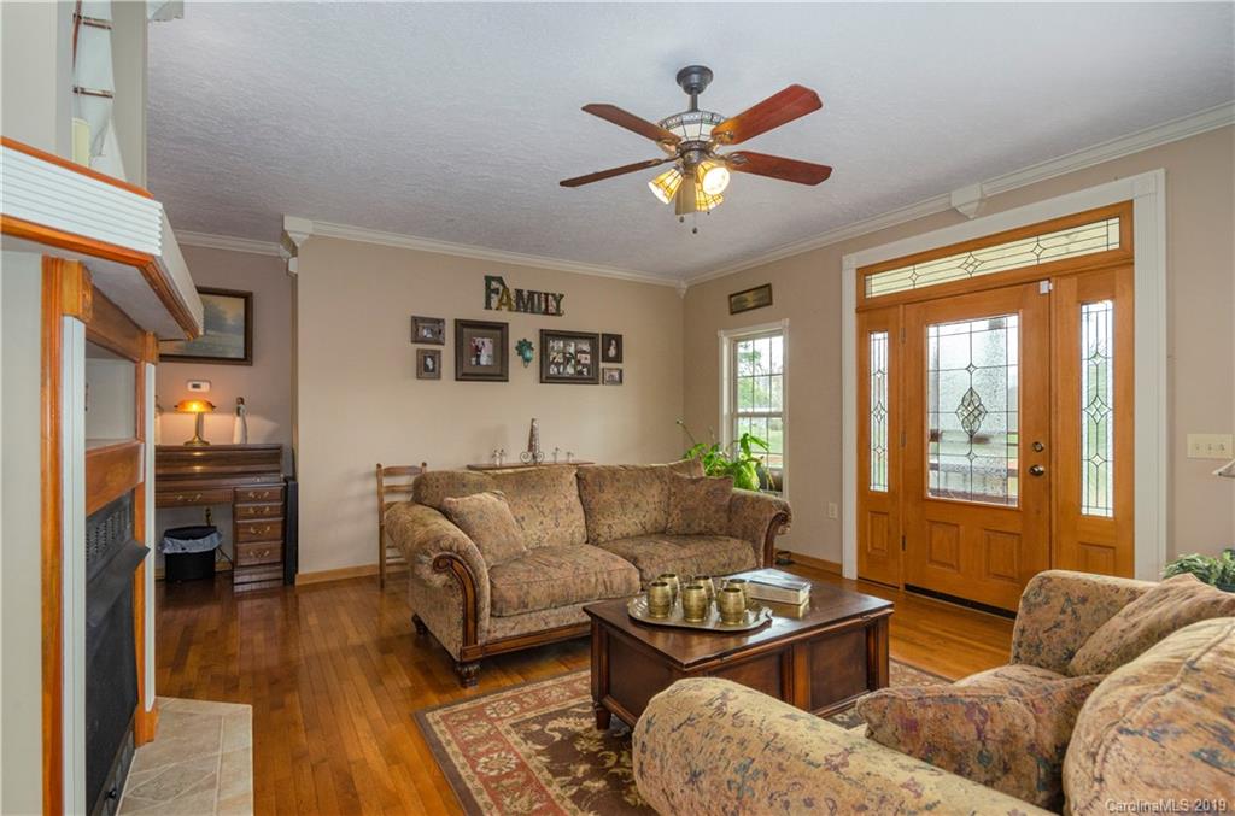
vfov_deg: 71.7
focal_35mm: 16
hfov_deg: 95.1
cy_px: 408
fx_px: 565
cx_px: 618
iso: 500
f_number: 7.1
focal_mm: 11
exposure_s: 1/80
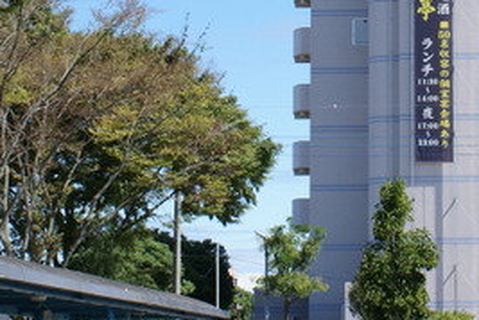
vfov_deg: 10.1
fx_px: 1796
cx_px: 407
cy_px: 4
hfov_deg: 15.1
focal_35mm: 135
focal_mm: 30
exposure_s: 1/320
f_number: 9
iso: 100
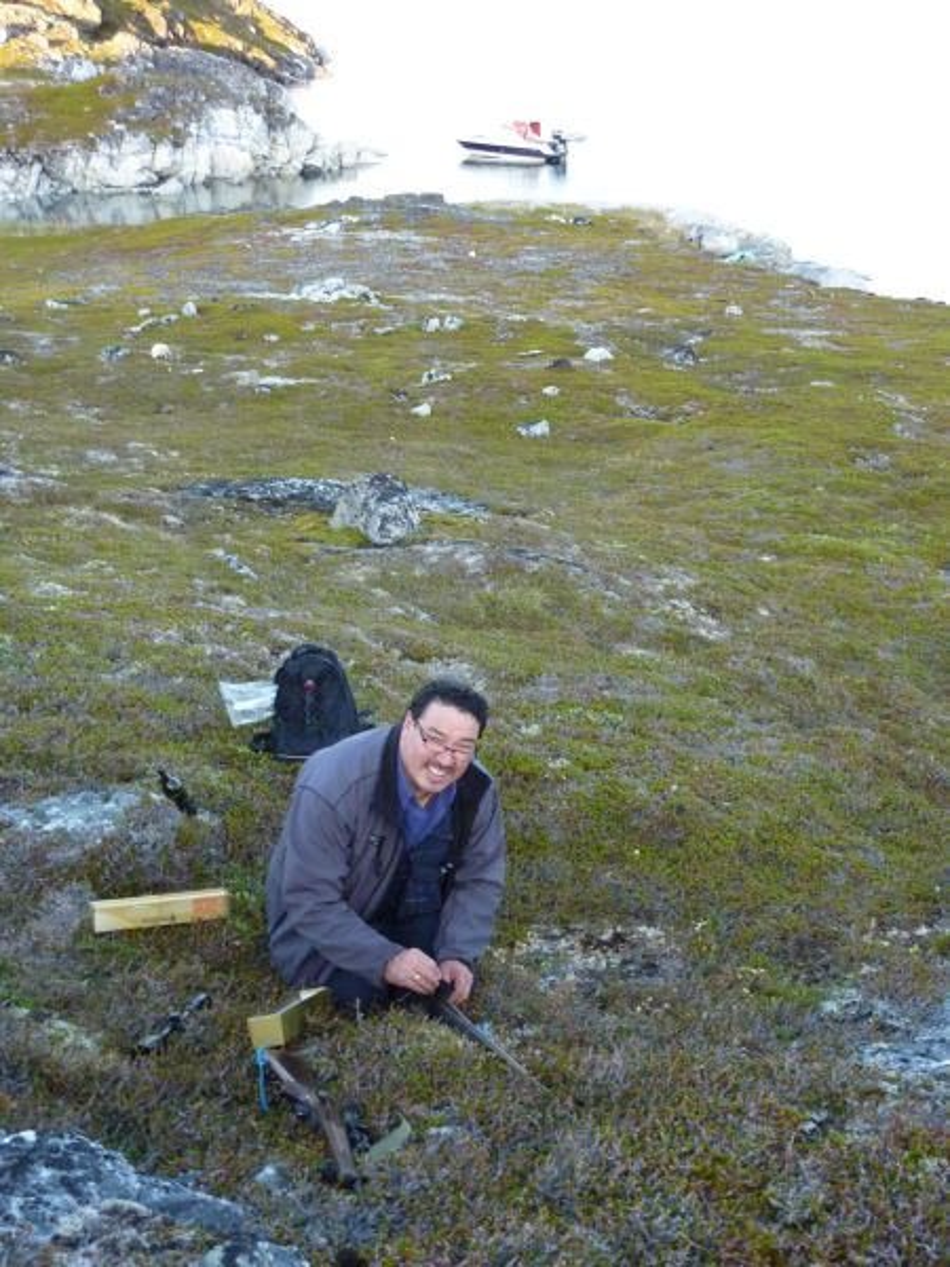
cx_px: 475
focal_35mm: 42
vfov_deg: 44.8
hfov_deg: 34.3
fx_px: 1537
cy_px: 634
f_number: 3.7
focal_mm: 6.9
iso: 400
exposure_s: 1/125
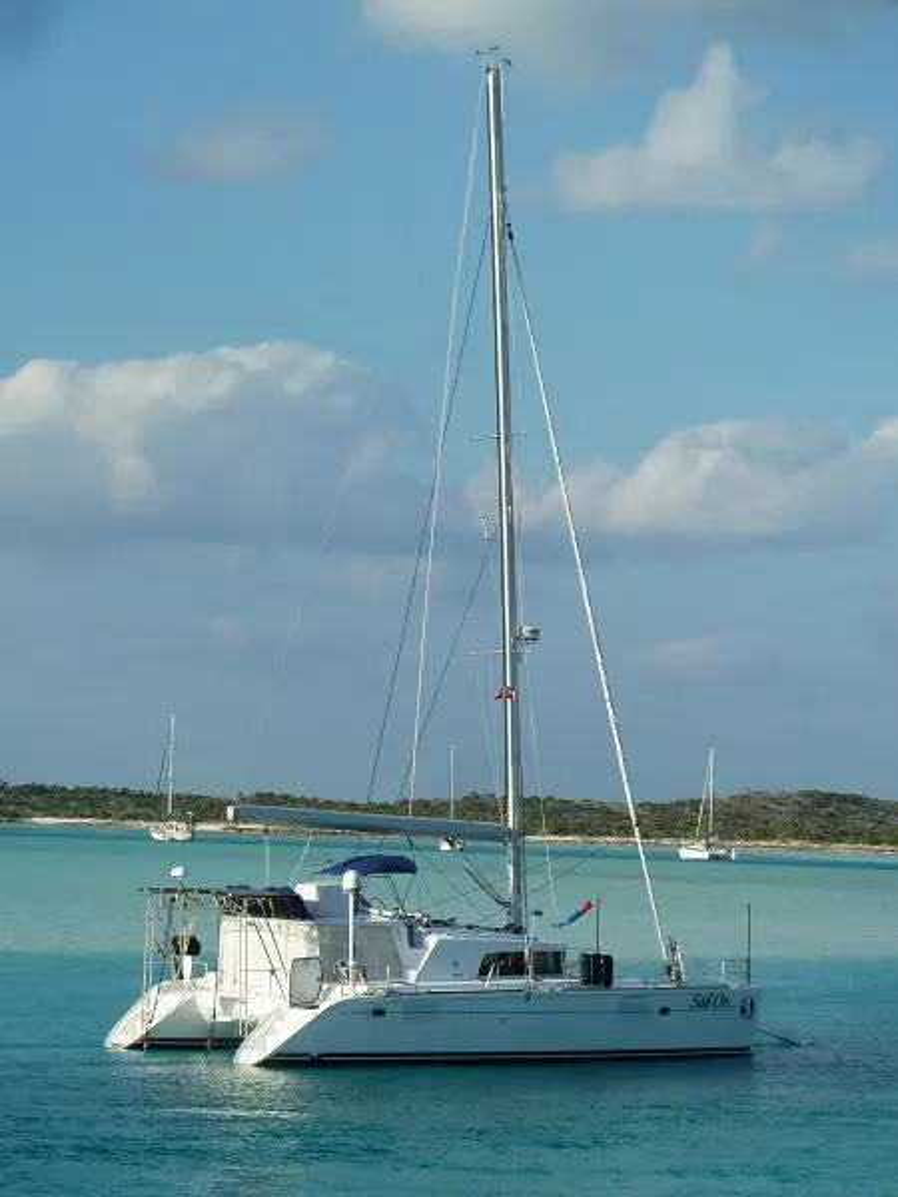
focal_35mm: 111
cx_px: 449
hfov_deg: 13.3
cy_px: 598
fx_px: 3839
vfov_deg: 17.7
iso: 80
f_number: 5.6
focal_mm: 18.2
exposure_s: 1/500
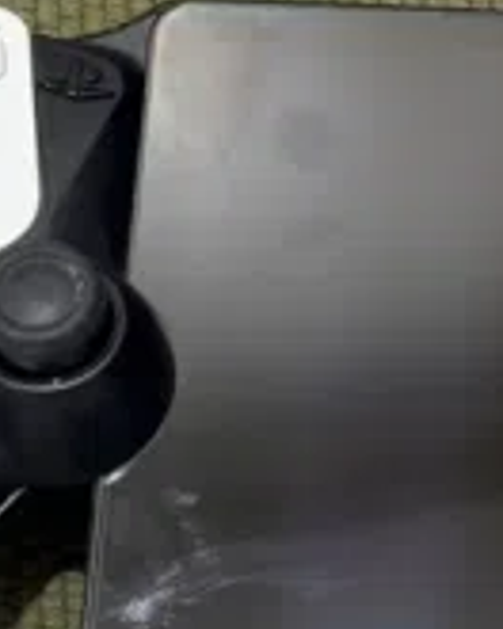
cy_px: 225
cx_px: 785
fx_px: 1693
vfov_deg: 21.0
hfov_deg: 15.4
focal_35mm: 91
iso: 500
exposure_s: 1/60
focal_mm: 6.76
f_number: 1.78
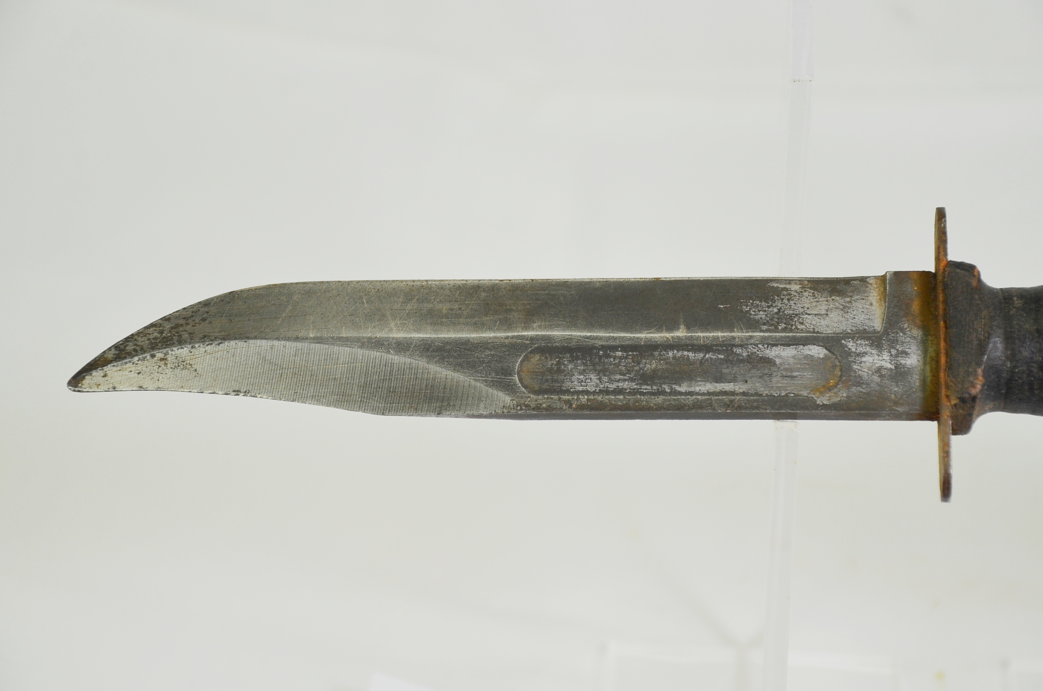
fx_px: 2689
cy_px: 346
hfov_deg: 22.0
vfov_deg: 14.6
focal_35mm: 93
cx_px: 522
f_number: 5
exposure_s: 1/320
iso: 400
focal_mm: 62
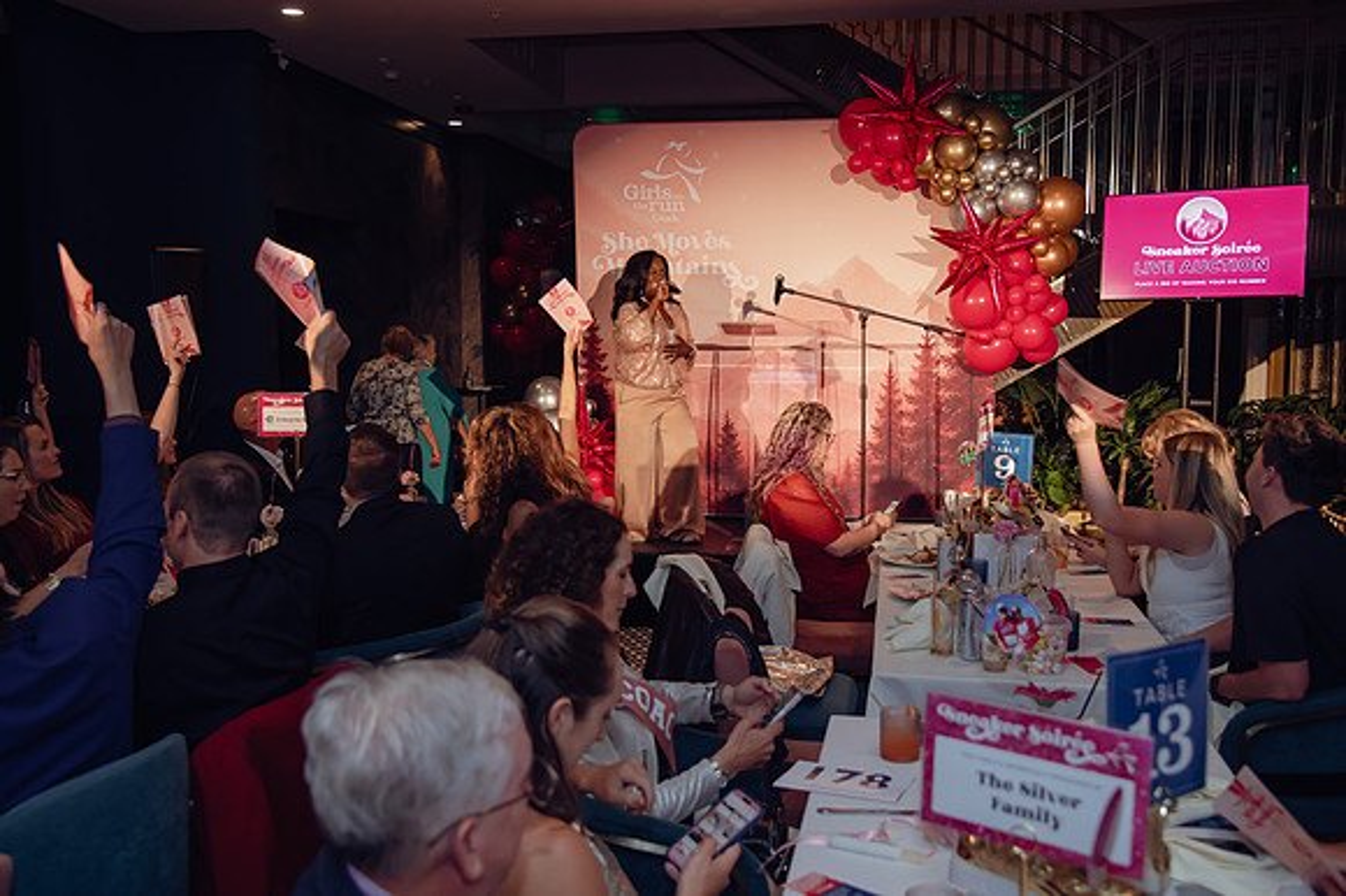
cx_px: 673
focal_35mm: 35
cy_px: 436
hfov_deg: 53.8
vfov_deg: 37.3
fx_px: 1326
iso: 3200
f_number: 4
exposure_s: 1/160
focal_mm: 34
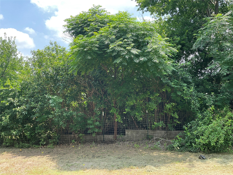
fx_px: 195
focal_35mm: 29
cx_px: 116
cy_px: 88
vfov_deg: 48.2
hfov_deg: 61.7
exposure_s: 1/314
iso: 16
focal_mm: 3
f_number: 1.8
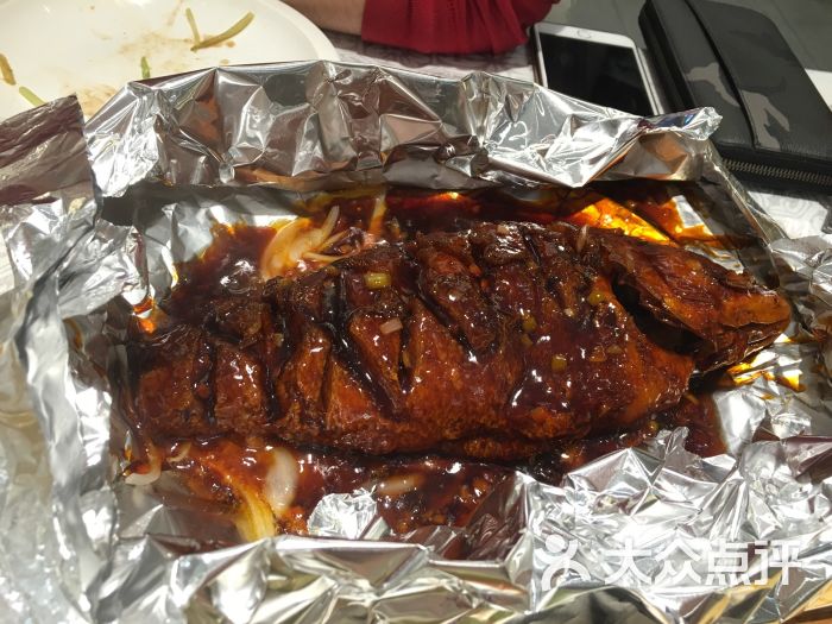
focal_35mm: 29
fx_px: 697
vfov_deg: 48.2
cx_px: 416
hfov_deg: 61.7
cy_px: 312
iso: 32
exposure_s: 1/17
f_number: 2.2
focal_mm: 4.15
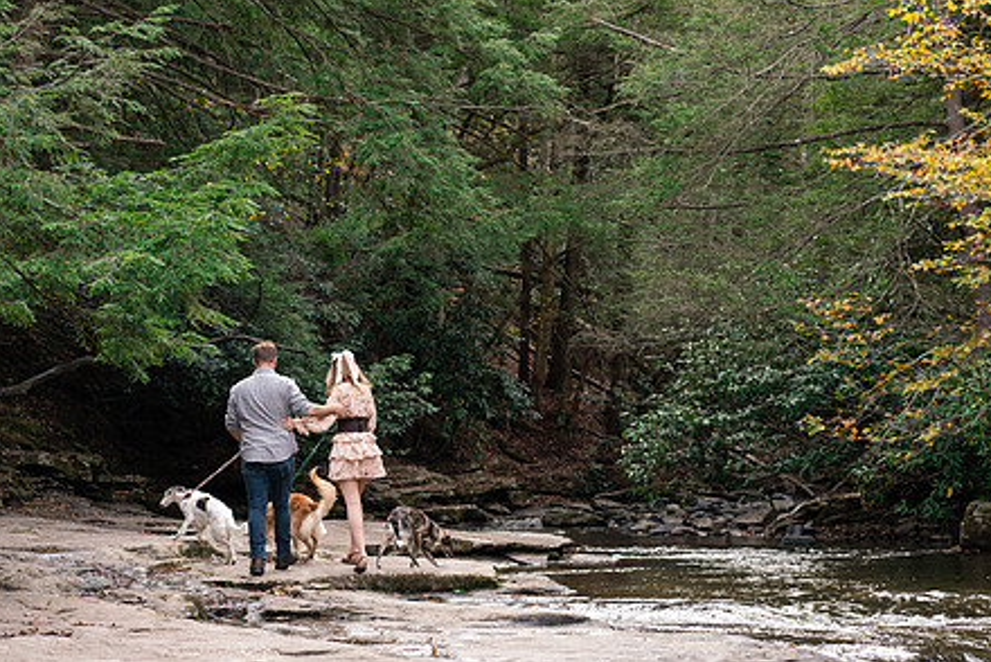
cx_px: 615
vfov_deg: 12.2
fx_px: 3085
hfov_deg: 18.2
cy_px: 229
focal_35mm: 112
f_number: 5
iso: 1000
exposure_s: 1/125
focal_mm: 85
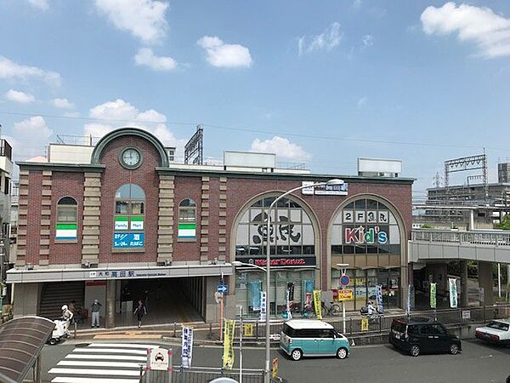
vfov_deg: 49.7
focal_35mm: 28
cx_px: 255
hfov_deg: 63.4
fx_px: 413
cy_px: 192
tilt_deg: +3.3
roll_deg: -0.2
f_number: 1.8
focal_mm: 3.99
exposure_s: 1/2817
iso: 20
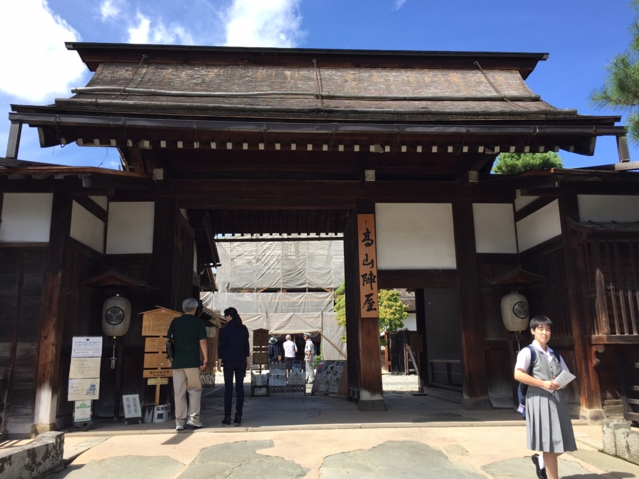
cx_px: 320
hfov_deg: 61.7
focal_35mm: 29
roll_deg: +1.2
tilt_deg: +11.8
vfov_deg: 48.2
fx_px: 535
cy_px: 240
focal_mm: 4.15
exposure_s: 1/719
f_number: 2.2
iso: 32
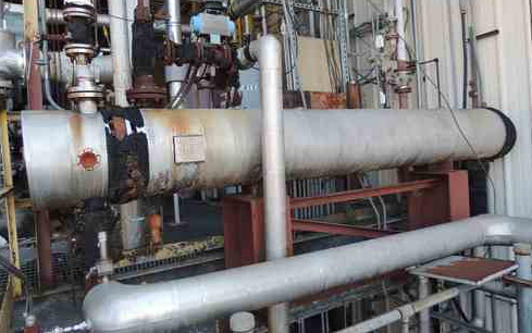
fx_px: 377
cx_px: 270
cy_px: 157
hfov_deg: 70.4
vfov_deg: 47.6
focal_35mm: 26
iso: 100
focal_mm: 4.3
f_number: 3
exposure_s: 1/125
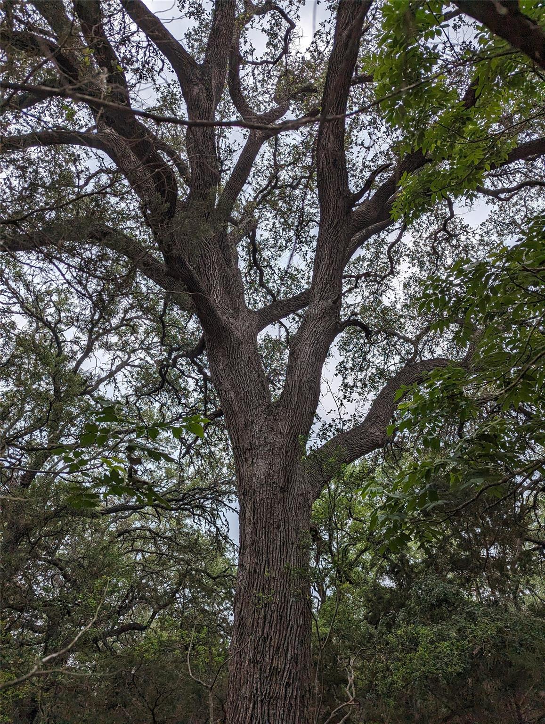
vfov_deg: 71.5
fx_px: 502
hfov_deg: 56.9
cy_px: 362
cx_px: 272
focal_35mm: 24
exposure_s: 1/2833
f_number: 1.85
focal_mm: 6.81
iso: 39
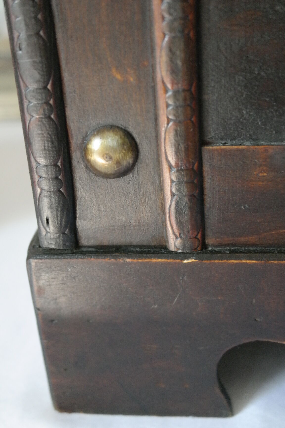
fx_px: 582
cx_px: 142
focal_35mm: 49
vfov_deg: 40.3
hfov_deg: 27.5
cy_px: 214
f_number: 4.5
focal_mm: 32
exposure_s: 1/60
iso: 1600
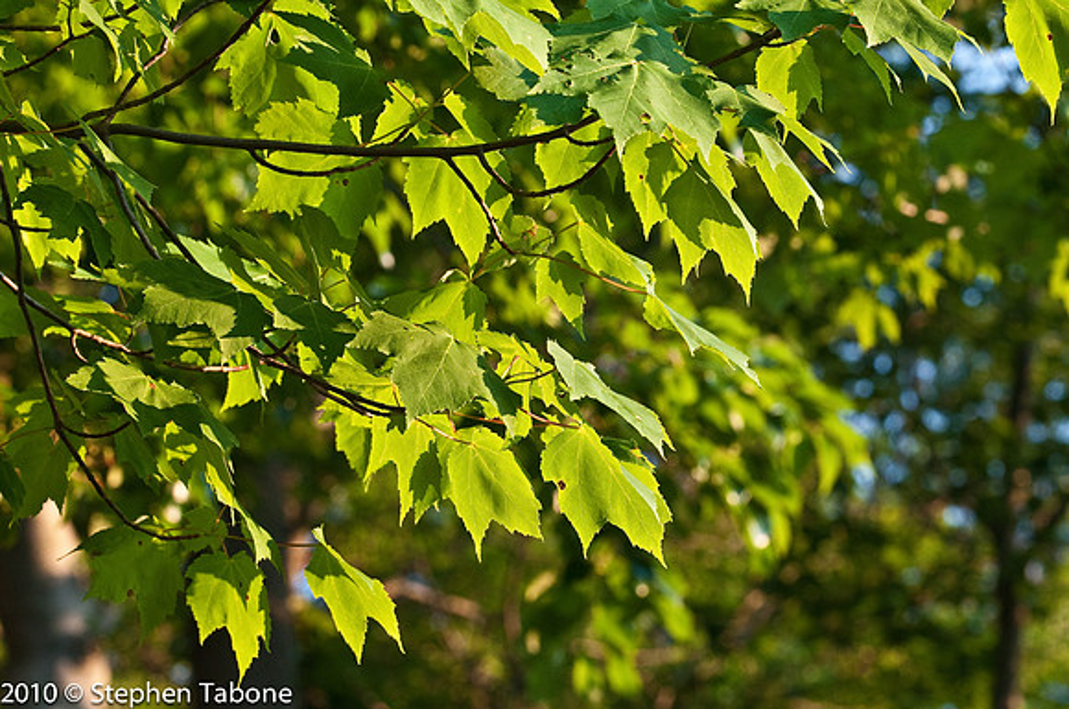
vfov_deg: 9.6
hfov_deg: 14.4
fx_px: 4226
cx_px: 534
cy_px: 354
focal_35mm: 142
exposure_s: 1/100
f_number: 9
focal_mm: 95
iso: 500
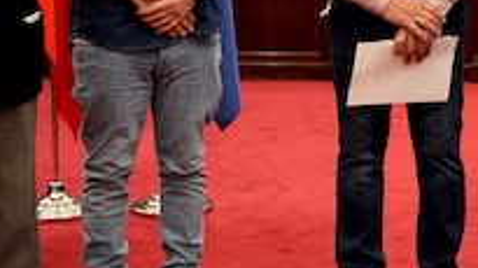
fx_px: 1675
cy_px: -78
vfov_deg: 9.0
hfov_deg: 15.6
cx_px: 595
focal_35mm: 132
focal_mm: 32.3
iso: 1600
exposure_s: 1/250
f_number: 2.8
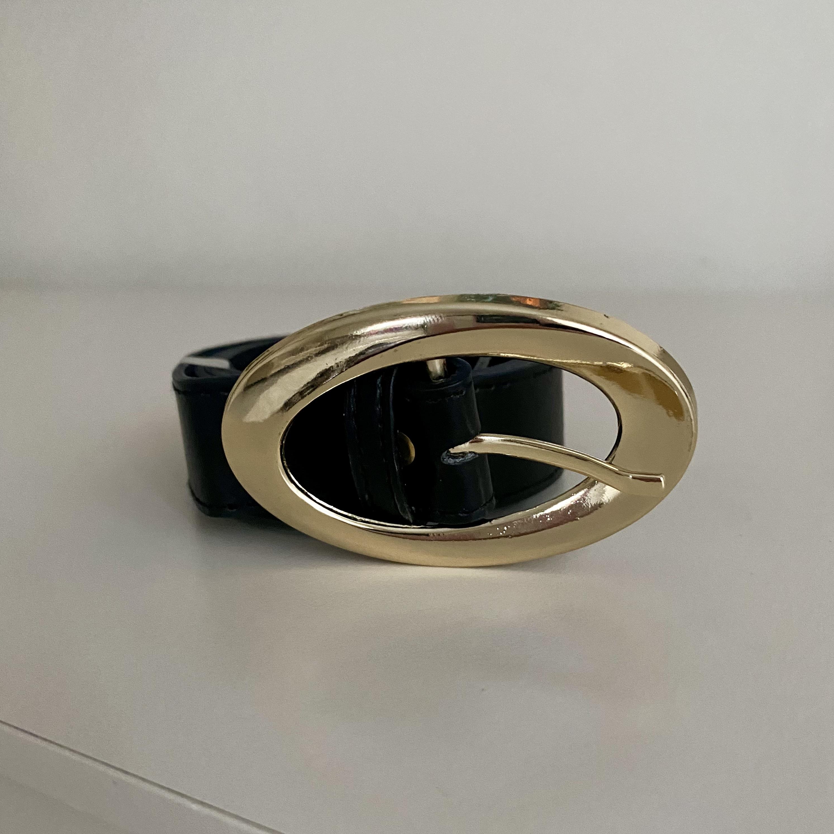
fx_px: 818
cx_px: 414
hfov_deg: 54.0
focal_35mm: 30
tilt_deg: -16.8
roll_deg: +2.7
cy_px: 502
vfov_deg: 53.6
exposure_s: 1/25
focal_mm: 4.25
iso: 500
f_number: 1.8
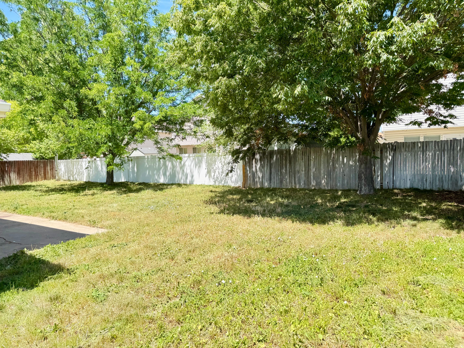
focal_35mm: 24
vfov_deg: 56.8
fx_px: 322
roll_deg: +0.7
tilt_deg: -3.4
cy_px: 174
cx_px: 232
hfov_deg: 71.6
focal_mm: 6.76
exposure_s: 1/966
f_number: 1.78
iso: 80
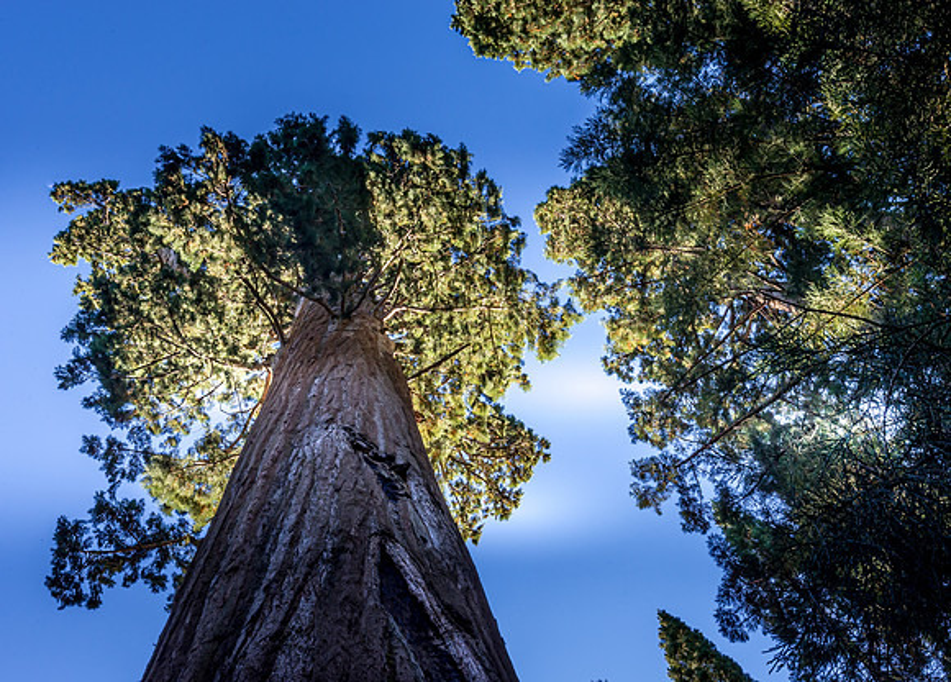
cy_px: 333
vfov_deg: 39.9
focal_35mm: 35
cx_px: 436
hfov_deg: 53.7
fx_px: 938
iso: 800
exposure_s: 1/30
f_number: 22
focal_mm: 32
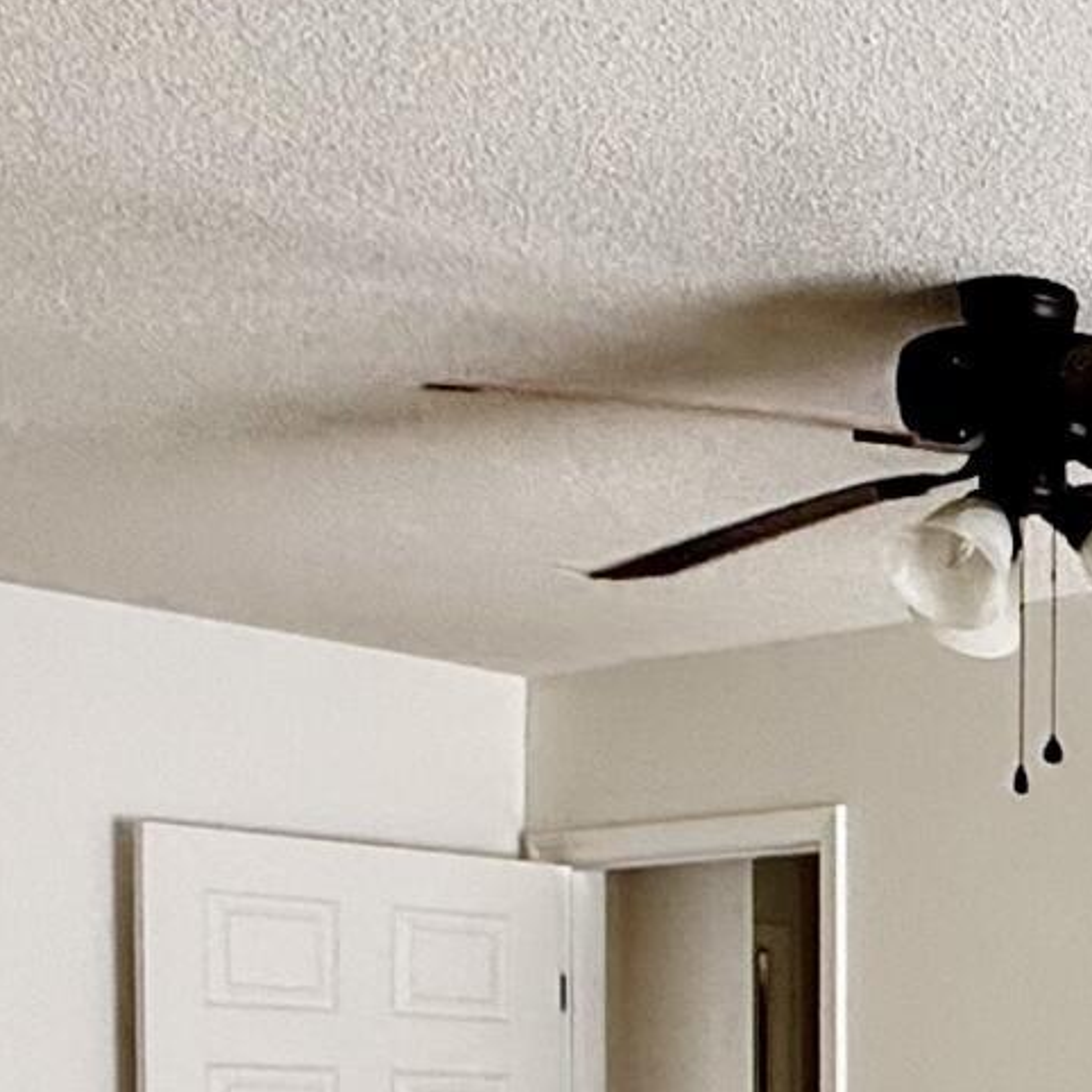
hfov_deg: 19.7
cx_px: 1599
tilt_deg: -2.7
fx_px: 2748
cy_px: 1287
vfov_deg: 21.0
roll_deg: -1.2
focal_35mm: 77
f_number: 2.2
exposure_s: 1/123
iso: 50
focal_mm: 2.22
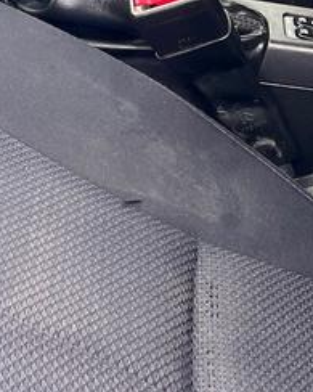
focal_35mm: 133
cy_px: -336
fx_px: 1541
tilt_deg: -14.7
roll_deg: -1.1
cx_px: -42
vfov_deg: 13.0
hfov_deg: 11.4
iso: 50
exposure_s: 1/121
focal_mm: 5.7
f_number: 1.5
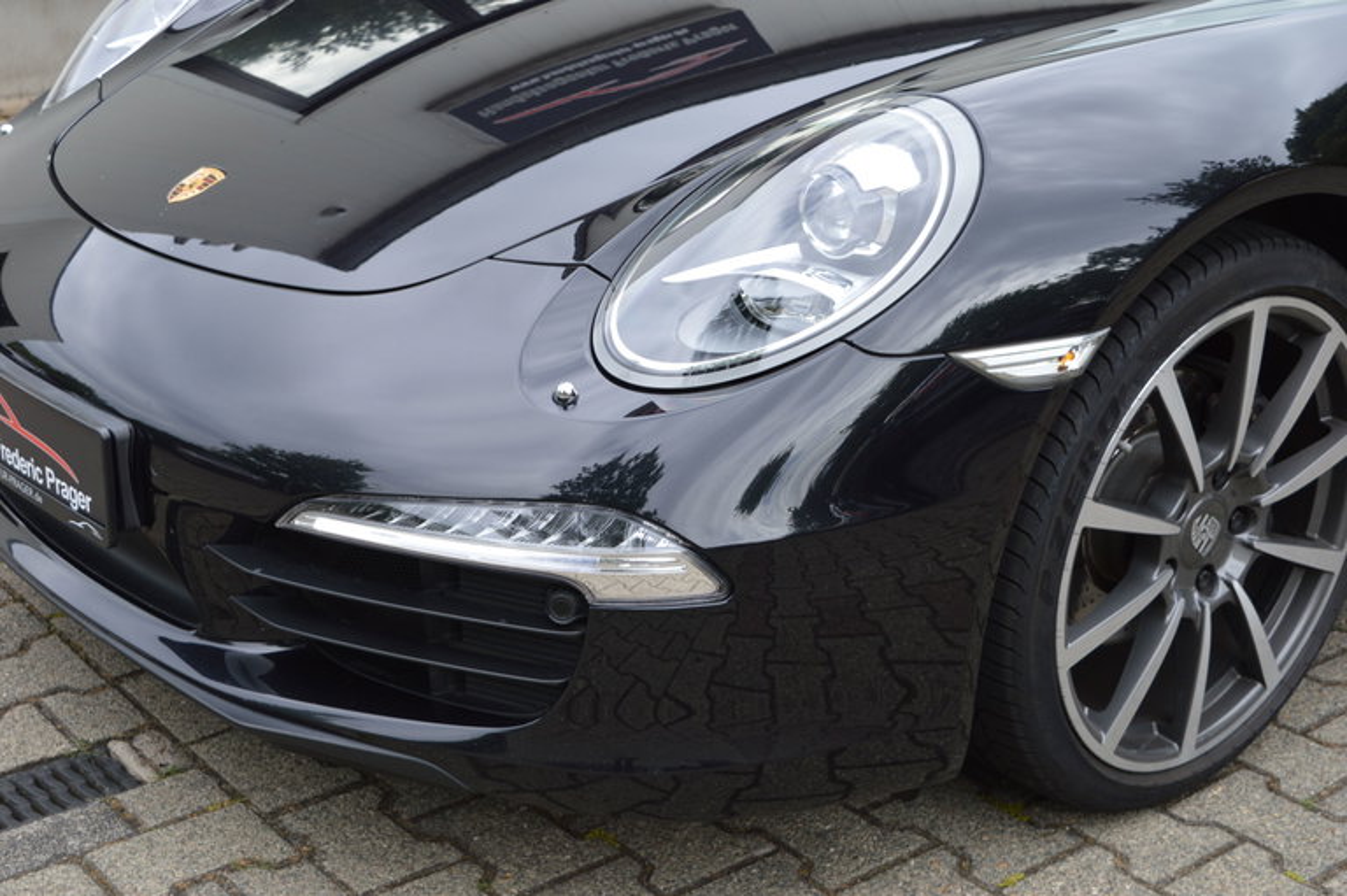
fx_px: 1963
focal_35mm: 52
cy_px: 448
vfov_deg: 25.7
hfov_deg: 37.9
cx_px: 674
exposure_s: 1/160
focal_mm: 35
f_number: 6.3
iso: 100
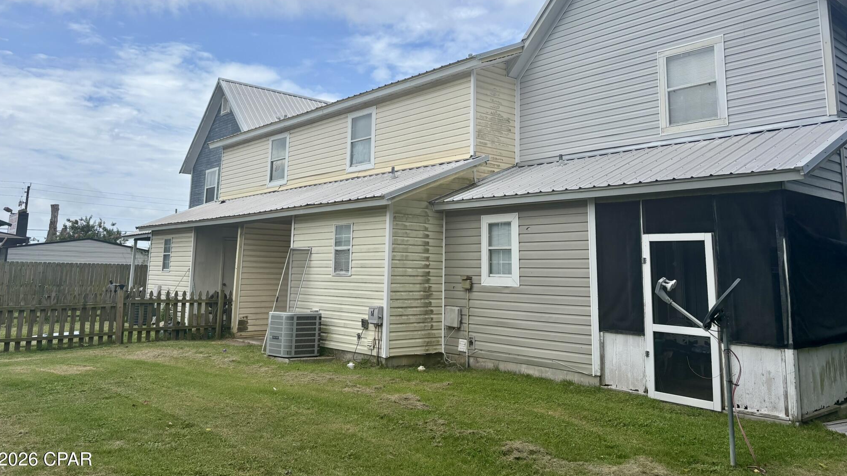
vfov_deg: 39.8
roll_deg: -0.7
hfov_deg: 66.1
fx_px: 651
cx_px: 415
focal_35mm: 29
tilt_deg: +9.6
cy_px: 164
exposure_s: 1/3650
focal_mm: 5.96
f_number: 1.6
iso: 50
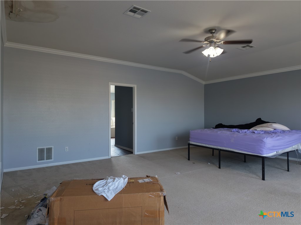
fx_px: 209
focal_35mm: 24
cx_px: 150
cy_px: 112
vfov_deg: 56.8
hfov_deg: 71.6
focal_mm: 8.67
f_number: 1.8
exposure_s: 1/80
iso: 290
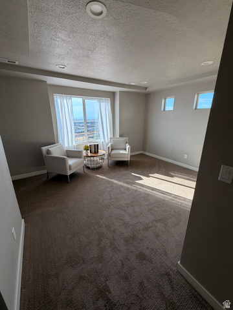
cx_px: 116
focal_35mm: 14
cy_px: 155
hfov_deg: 85.7
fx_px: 126
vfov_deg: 102.1
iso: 64
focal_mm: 2.22
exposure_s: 1/210
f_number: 2.2
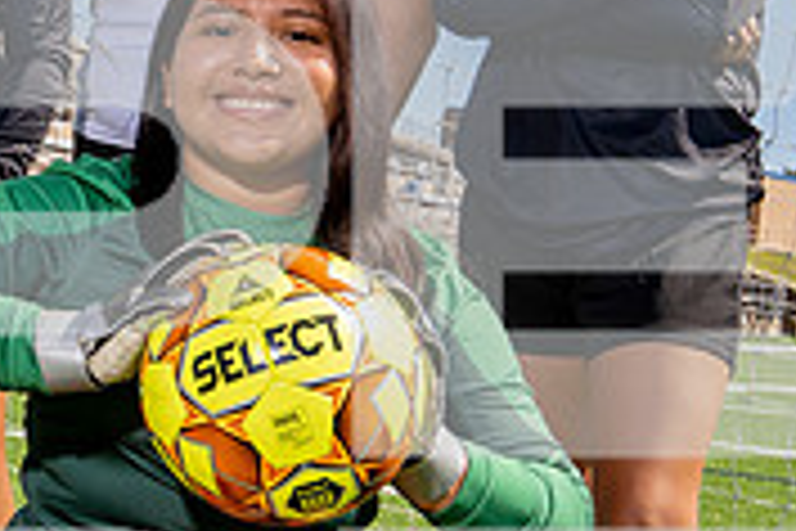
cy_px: 223
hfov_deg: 20.1
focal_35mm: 92
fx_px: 2034
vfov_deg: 14.9
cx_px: -274
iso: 100
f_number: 8
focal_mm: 28
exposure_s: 1/250
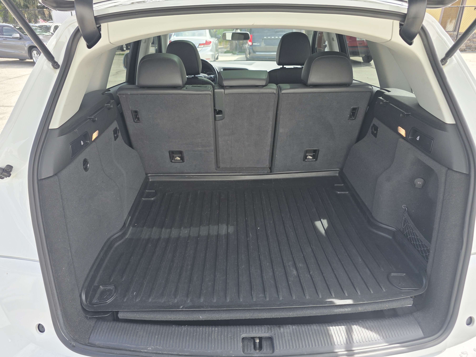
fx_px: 316
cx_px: 238
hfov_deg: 73.9
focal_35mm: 23
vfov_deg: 58.9
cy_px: 178
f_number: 1.7
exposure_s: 1/359
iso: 25
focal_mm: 6.3
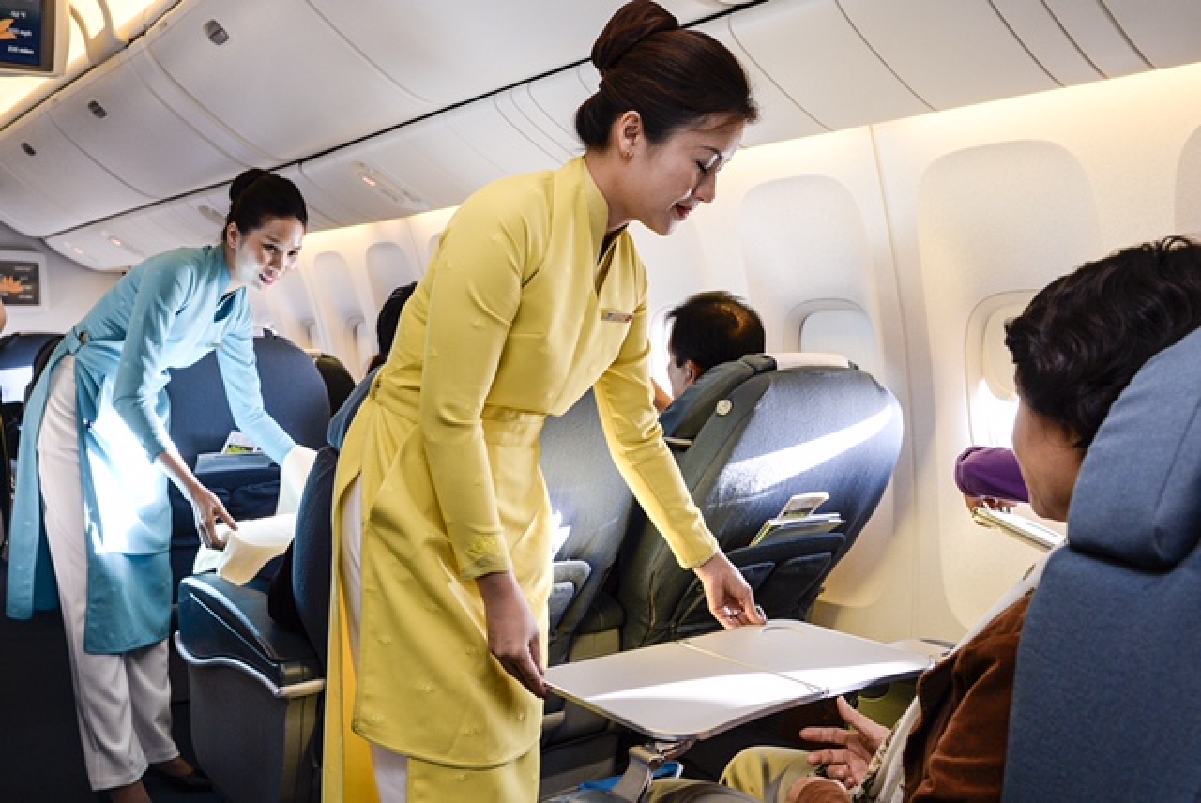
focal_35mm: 28
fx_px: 935
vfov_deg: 46.5
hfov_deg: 65.4
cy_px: 402
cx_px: 600
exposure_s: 1/200
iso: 1600
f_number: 5.6
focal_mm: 28
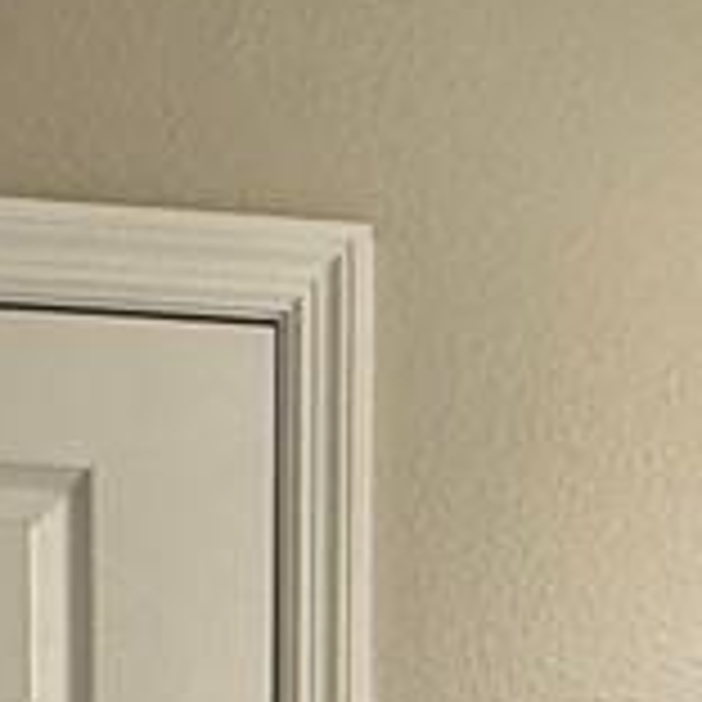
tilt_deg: -8.7
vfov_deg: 10.7
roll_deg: +0.6
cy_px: 1917
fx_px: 2914
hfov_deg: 13.7
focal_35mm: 127
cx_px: 234
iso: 100
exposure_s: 1/120
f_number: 2.2
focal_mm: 2.22
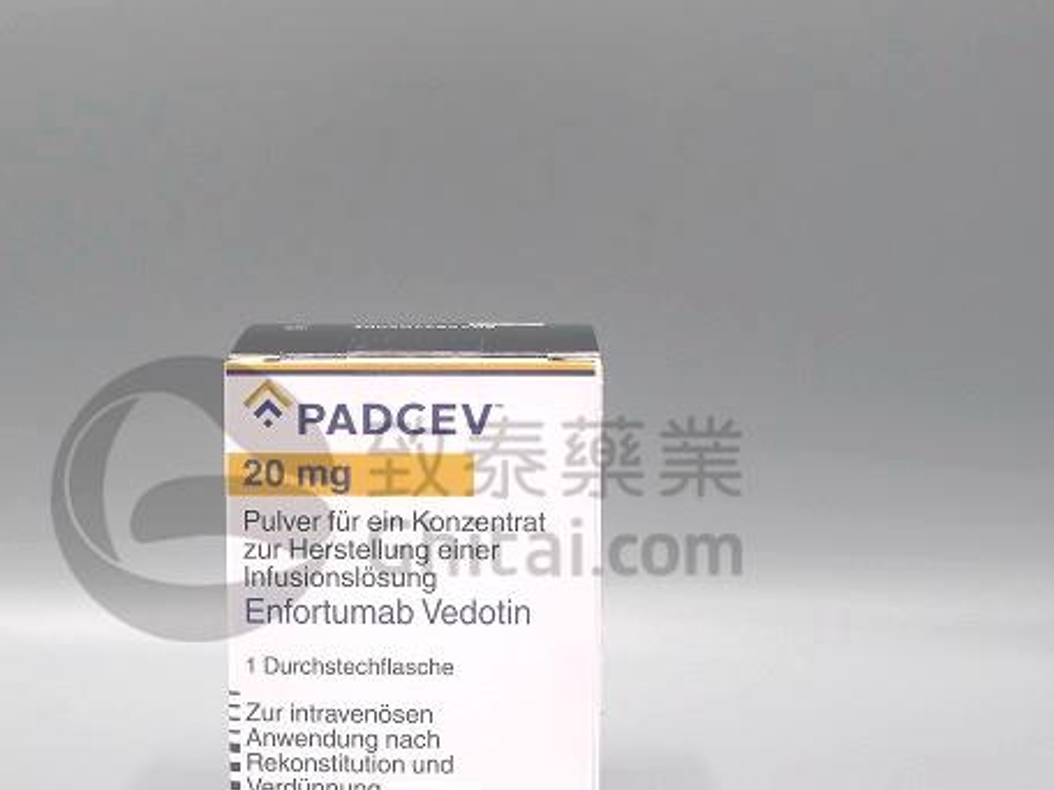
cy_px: 499
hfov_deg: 24.6
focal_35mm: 79
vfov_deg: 18.6
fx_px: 2405
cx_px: 398
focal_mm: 12.8
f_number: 2.8
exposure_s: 1/125
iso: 100
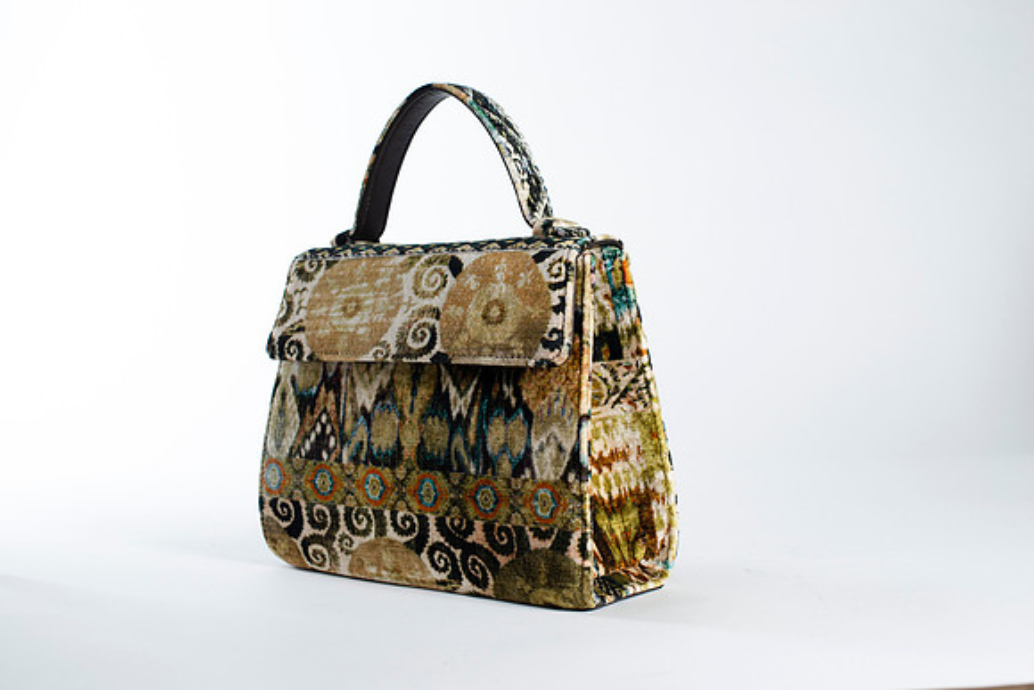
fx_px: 1436
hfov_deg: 39.6
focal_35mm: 50
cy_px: 345
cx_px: 517
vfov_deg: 27.0
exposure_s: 1/200
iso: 200
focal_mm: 50
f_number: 7.1
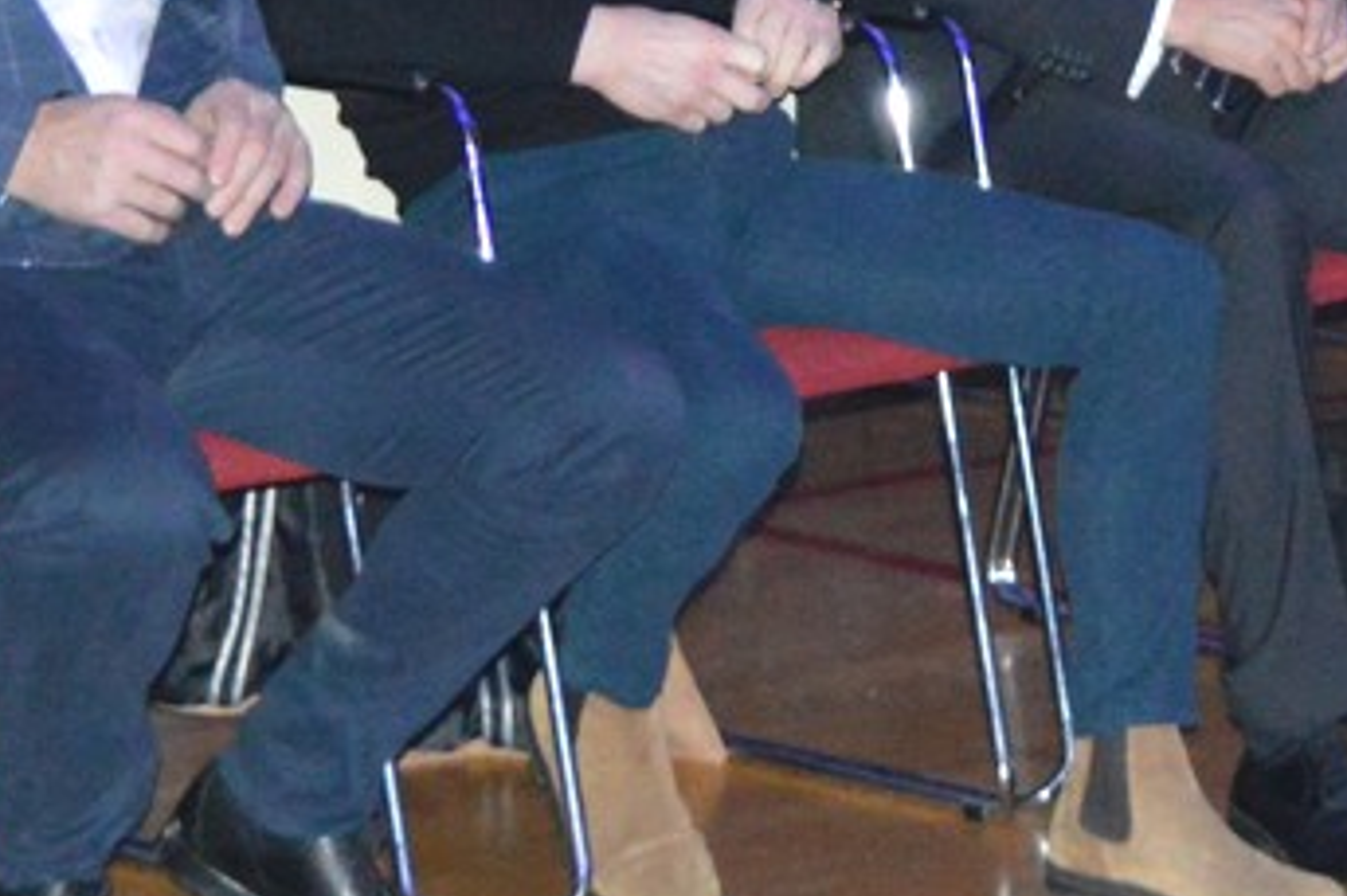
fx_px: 7680
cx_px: 877
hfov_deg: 10.0
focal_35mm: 205
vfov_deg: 6.6
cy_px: -309
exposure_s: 1/60
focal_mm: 29
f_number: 4.2
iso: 3200
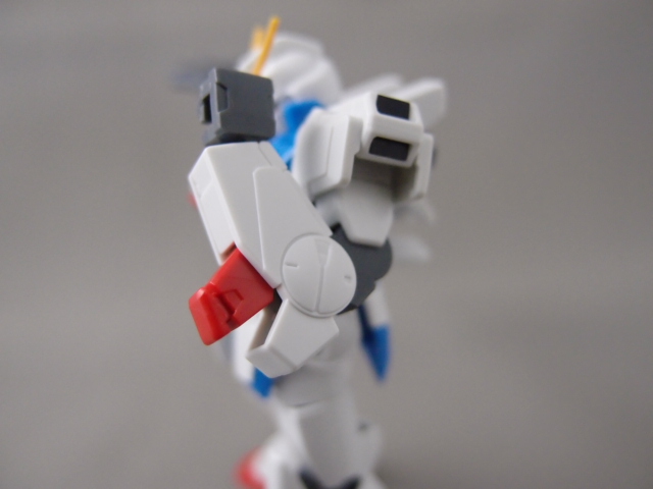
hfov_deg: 63.4
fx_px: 528
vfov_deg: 49.7
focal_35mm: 28
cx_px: 326
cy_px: 244
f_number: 1.8
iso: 500
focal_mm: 6
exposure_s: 1/80
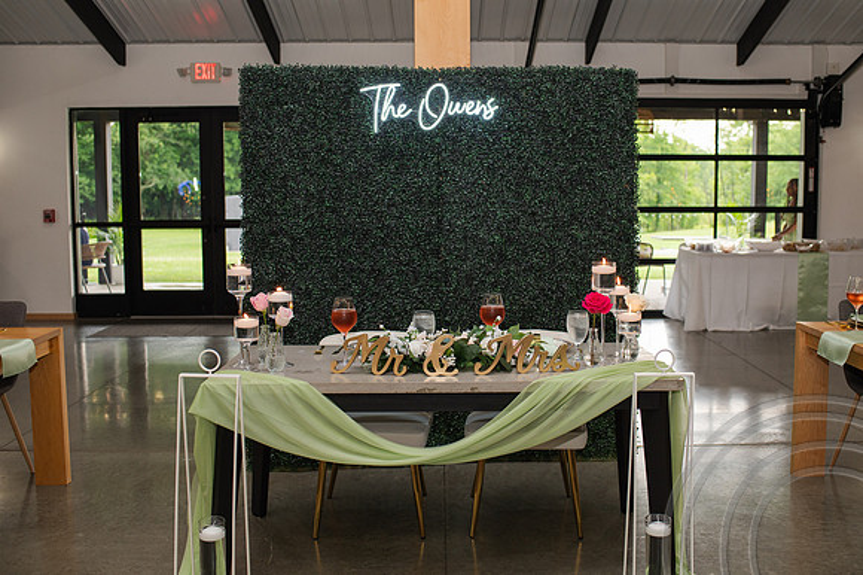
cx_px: 464
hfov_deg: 50.5
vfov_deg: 34.9
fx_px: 914
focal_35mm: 38
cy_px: 266
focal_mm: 35
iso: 800
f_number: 3.2
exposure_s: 1/200
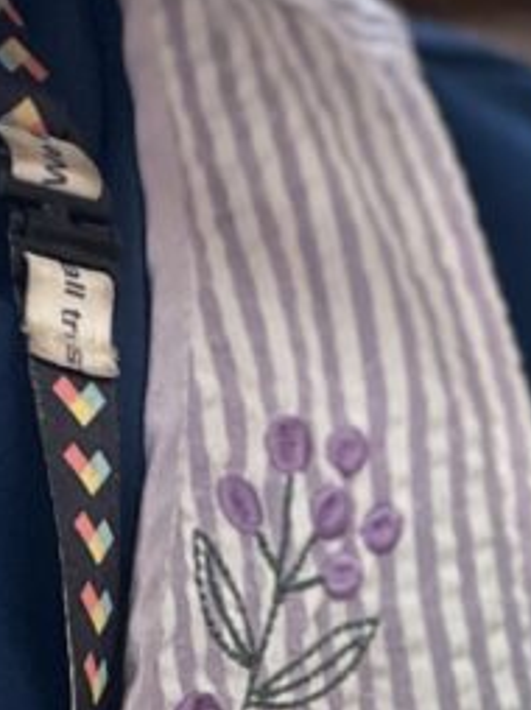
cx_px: 567
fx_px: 2479
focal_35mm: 121
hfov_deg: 12.1
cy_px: 1006
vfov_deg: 15.3
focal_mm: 2.71
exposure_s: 1/60
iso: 125
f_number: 2.2
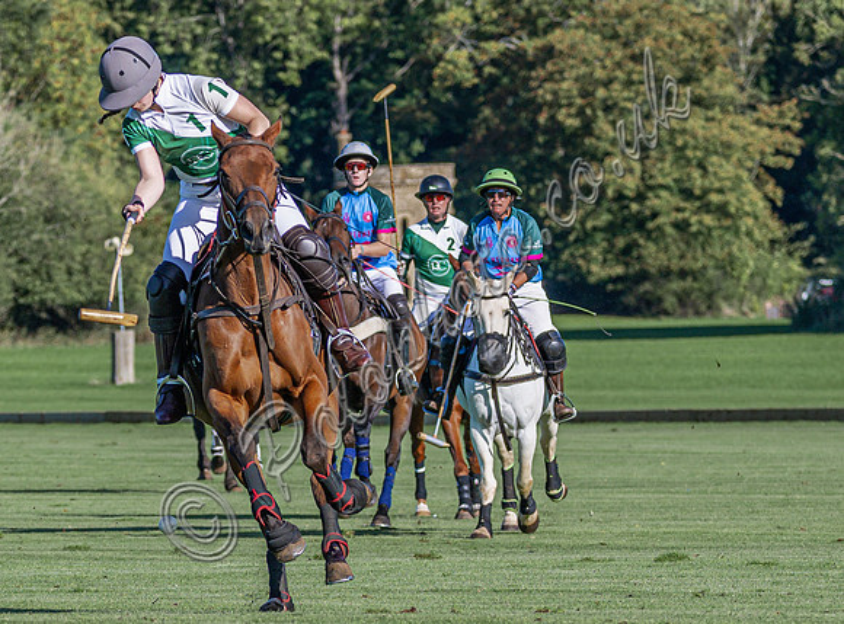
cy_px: 556
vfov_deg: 3.0
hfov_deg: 4.0
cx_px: 190
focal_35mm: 492
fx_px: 11934
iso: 250
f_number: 4.8
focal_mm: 160
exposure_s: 1/2000
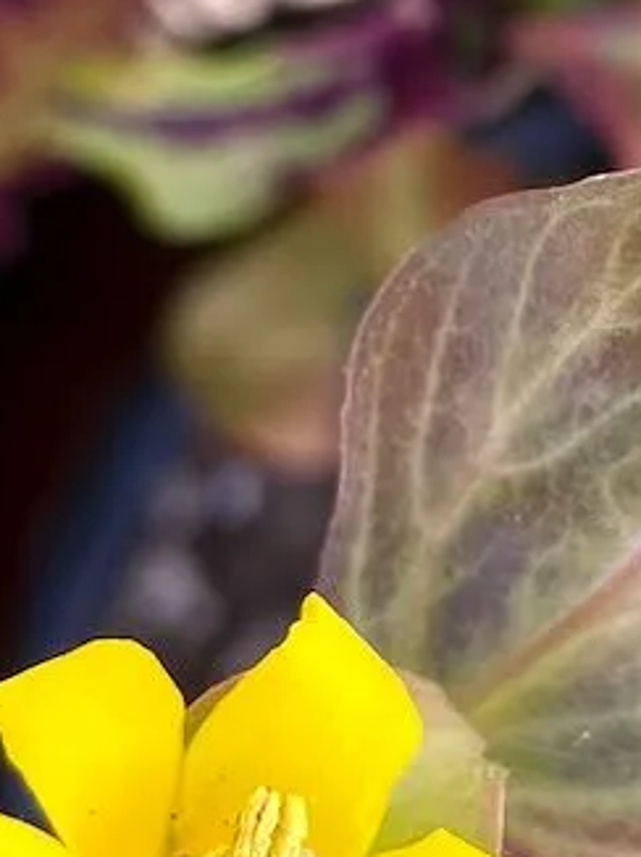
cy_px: 184
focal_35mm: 109
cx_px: 633
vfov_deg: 17.9
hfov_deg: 13.4
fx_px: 2695
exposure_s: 1/121
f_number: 1.6
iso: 64
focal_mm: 4.2
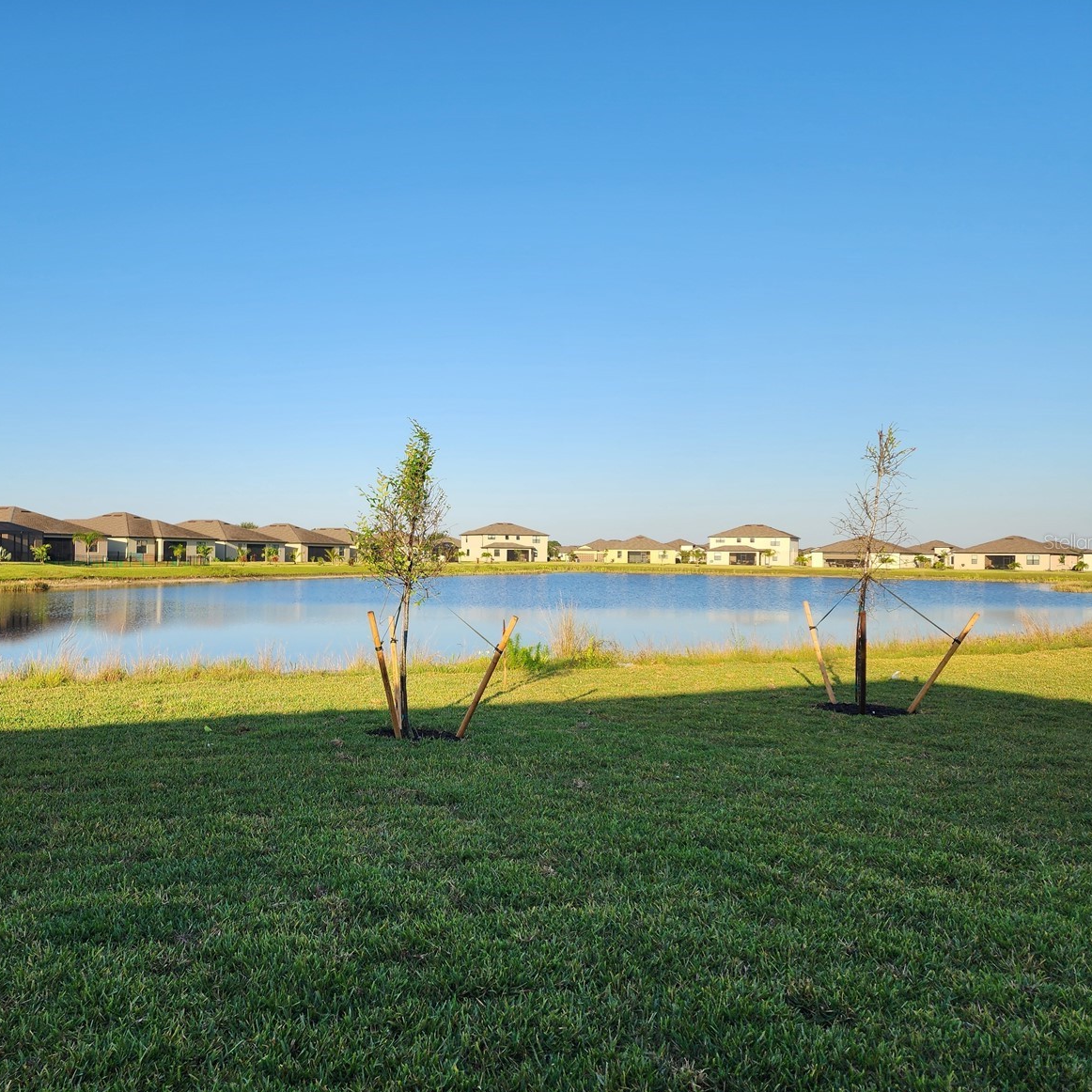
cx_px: 381
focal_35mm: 28
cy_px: 541
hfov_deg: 56.3
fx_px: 999
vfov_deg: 57.3
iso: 12
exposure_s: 1/722
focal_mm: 6.4
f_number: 1.8
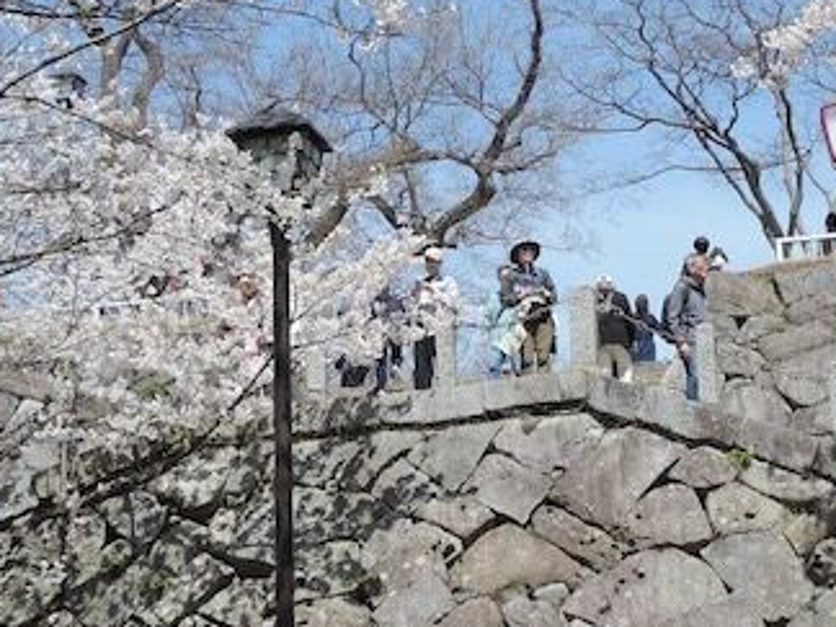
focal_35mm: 74
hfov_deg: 26.2
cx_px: 542
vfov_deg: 19.9
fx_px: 1787
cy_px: 243
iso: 80
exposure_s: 1/800
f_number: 3.1
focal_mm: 5.3
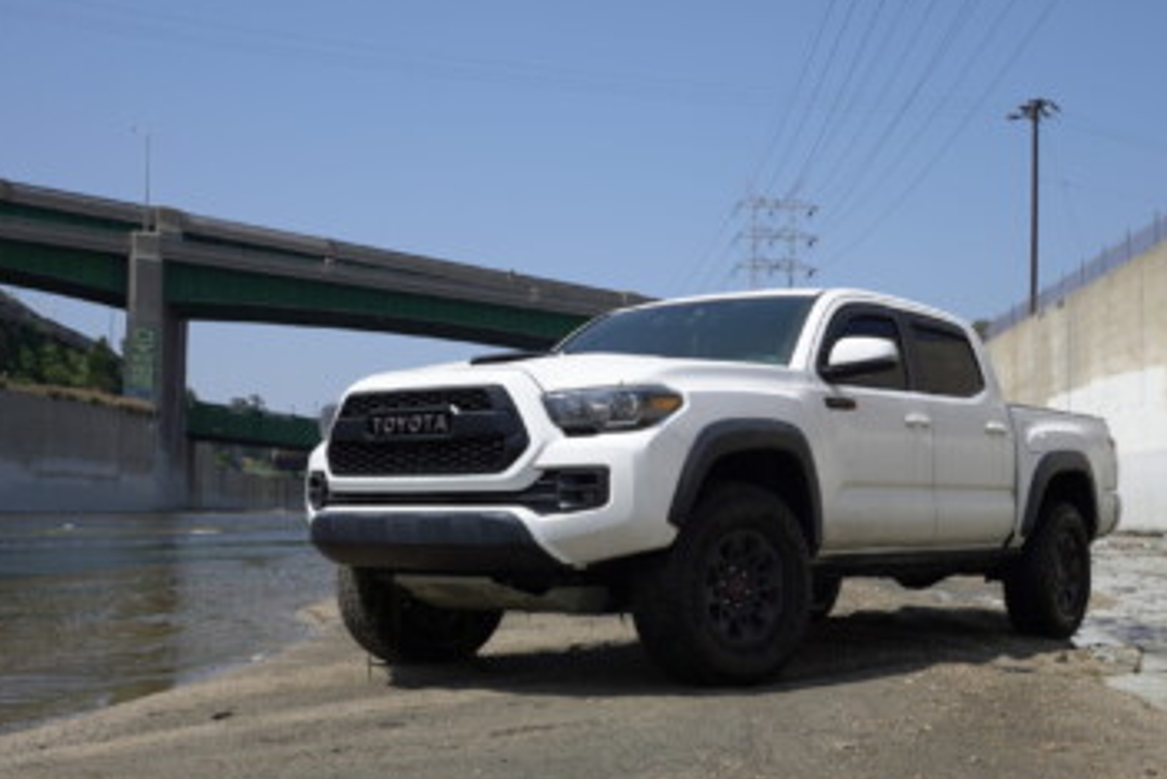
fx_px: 1492
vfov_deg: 29.3
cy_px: 394
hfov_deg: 42.4
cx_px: 723
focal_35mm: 46
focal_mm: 24
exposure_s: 1/500
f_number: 7.1
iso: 100
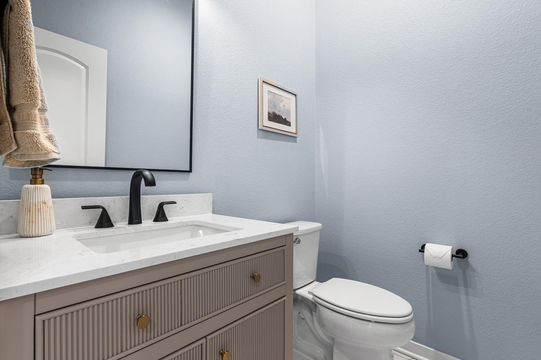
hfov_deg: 93.3
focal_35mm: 17
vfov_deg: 70.4
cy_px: 185
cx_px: 261
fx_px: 255
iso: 200
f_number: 11
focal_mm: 16
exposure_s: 1.6
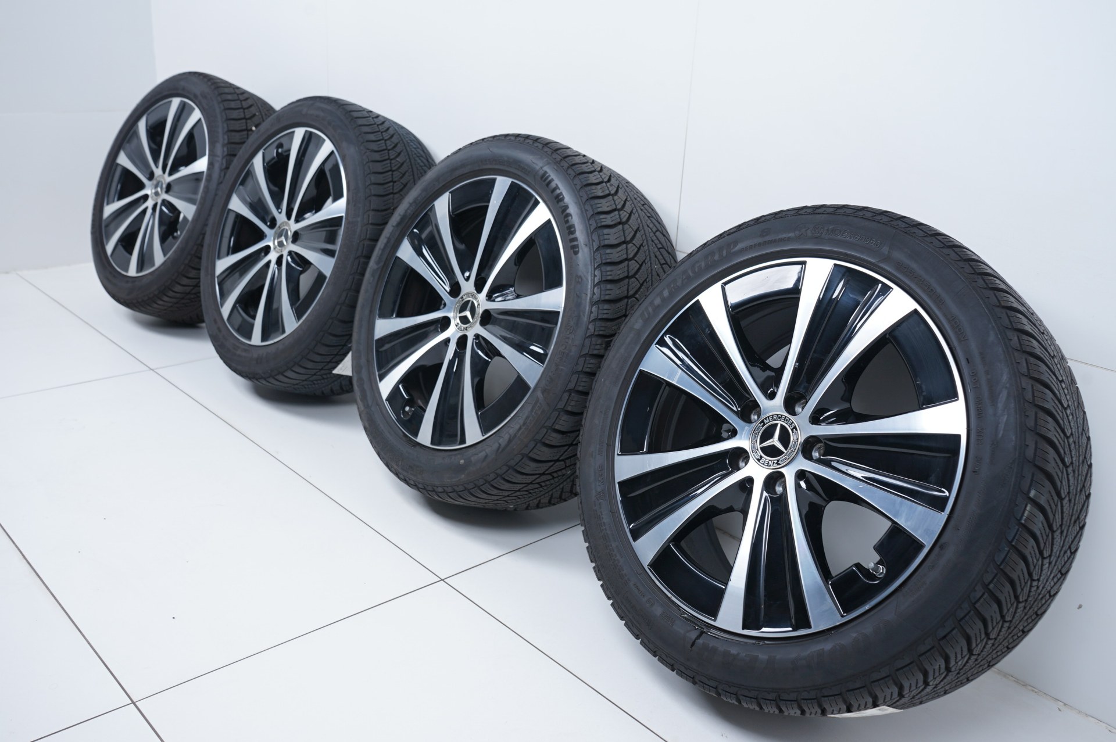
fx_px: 960
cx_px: 558
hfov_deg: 60.3
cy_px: 371
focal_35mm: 31
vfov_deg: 42.3
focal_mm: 31
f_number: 7.1
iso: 200
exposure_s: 1/100
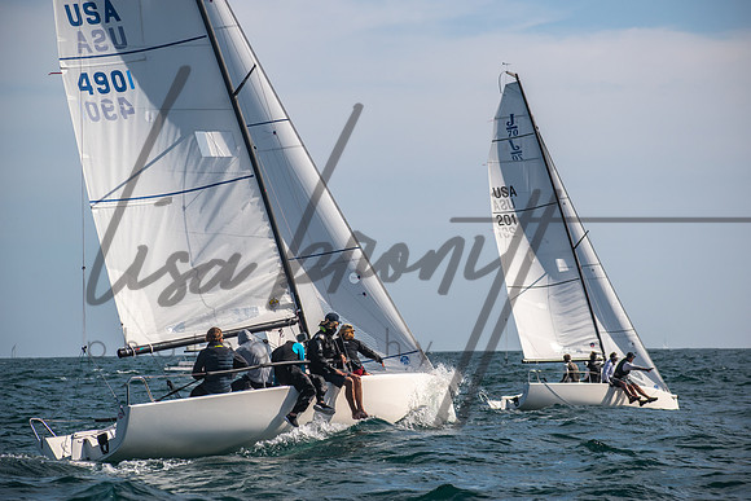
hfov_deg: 12.4
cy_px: 250
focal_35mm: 165
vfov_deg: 8.3
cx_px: 376
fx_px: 3443
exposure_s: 1/2000
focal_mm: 110
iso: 200
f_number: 6.3
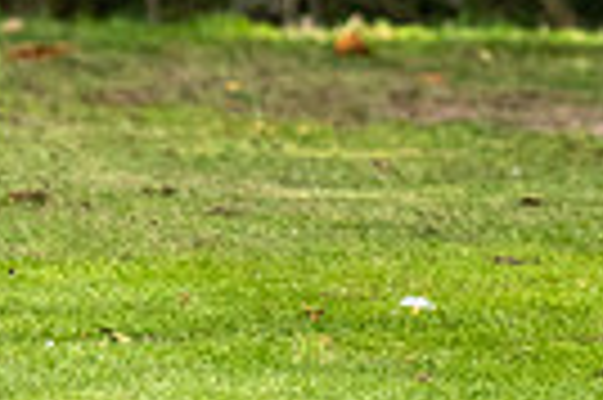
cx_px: -234
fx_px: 21648
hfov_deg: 1.6
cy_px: -422
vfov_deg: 1.1
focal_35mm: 1294
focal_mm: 200
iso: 400
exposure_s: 1/1250
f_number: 2.8
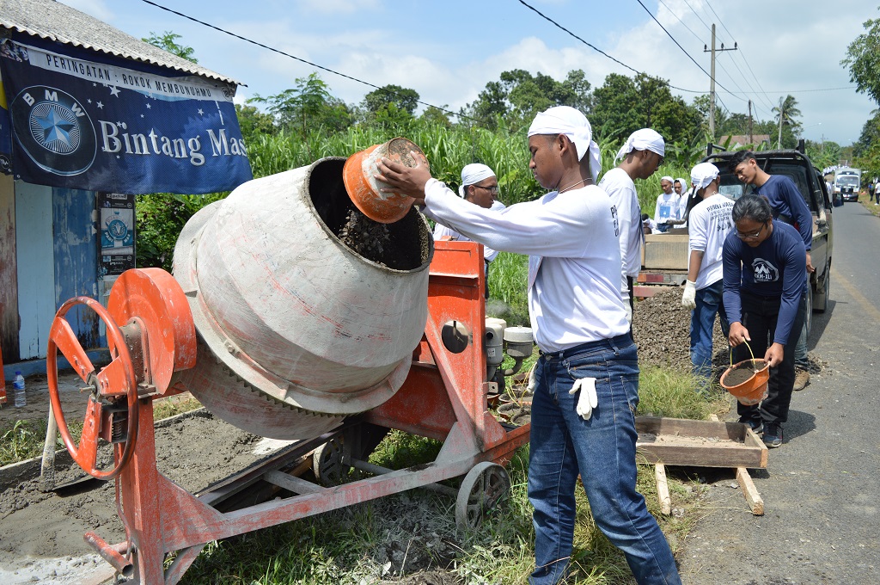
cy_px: 292
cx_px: 440
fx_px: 659
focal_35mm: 27
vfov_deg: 47.8
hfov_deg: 67.4
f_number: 5
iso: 100
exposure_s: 1/640
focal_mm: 18
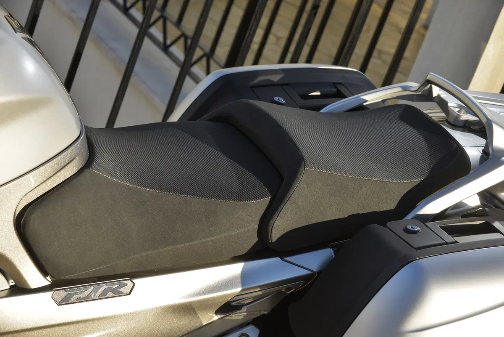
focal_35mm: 98
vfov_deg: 14.0
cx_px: 252
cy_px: 168
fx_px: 1372
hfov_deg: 20.8
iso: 160
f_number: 10
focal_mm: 98
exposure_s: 1/200
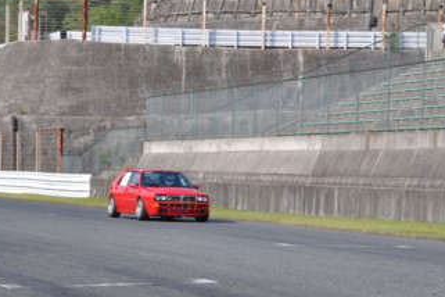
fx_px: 1557
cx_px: 184
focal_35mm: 126
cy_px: 195
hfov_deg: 16.3
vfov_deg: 10.9
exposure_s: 1/250
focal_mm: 60
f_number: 18
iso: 640
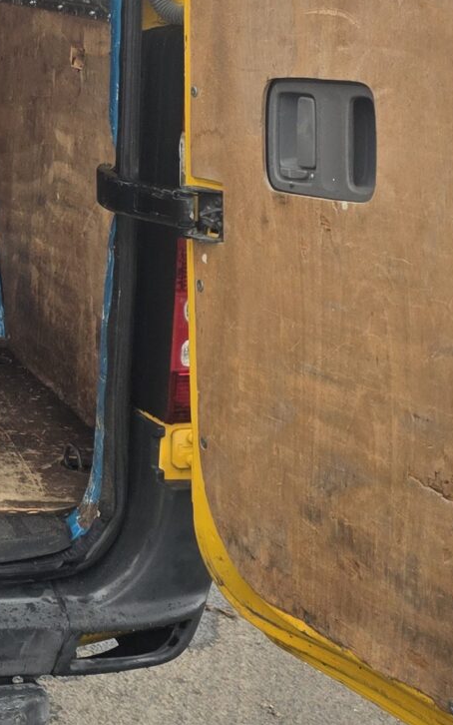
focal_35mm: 86
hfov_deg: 13.1
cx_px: -458
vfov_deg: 23.6
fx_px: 1698
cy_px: 120
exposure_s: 1/180
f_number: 1.7
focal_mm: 6.25
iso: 50
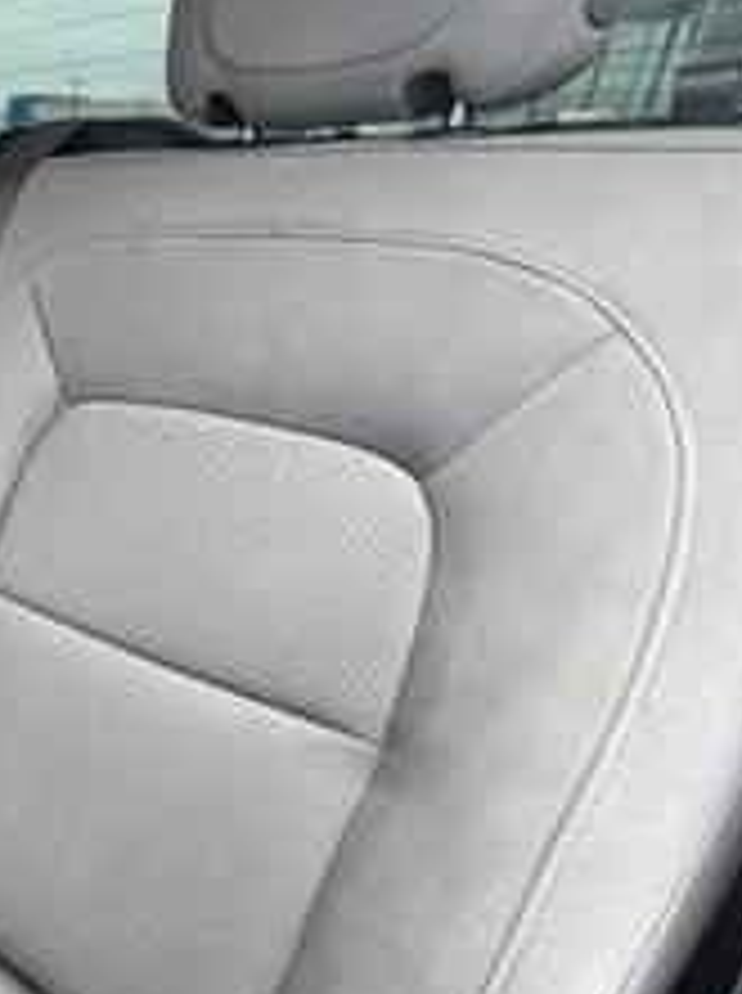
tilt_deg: -23.3
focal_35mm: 32
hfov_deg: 31.9
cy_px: 540
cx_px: -252
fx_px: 917
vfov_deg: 56.8
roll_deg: +0.2
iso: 100
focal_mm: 2.22
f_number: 2.2
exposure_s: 1/121
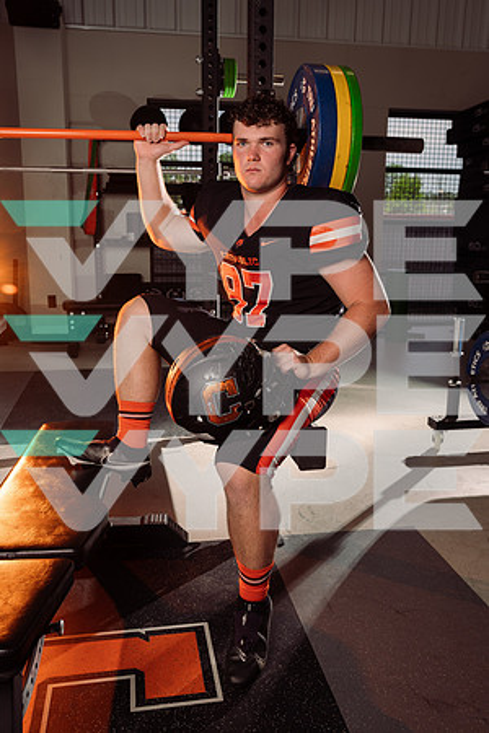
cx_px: 244
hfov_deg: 40.0
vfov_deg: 57.2
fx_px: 672
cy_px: 366
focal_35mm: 33
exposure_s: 1/250
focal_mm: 33
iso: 80
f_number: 7.1
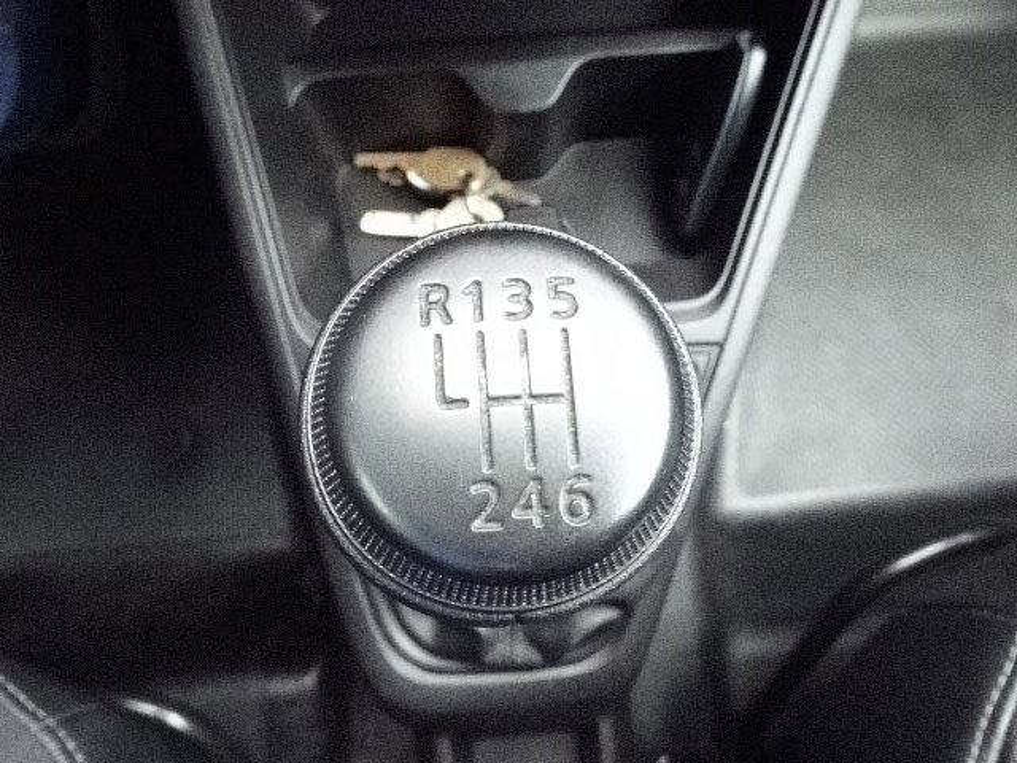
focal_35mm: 24
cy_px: 382
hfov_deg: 71.6
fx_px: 705
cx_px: 508
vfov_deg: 56.8
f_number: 3.5
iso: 3200
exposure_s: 1/160
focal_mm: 4.25
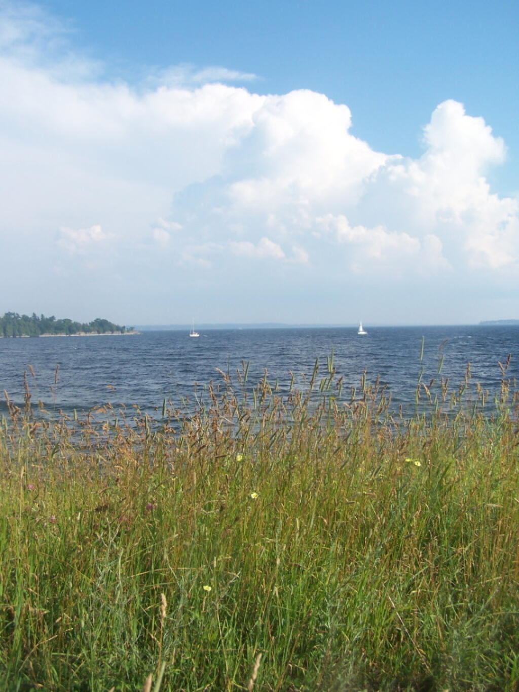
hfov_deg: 36.0
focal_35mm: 40
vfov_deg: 46.8
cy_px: 346
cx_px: 260
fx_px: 800
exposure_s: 1/640
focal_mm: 6.7
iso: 80
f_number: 4
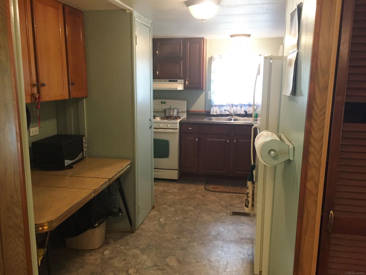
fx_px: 307
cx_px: 183
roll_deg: -1.8
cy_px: 138
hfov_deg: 61.7
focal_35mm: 29
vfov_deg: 48.2
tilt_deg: -8.5
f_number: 2.2
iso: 125
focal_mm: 4.15
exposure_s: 1/30
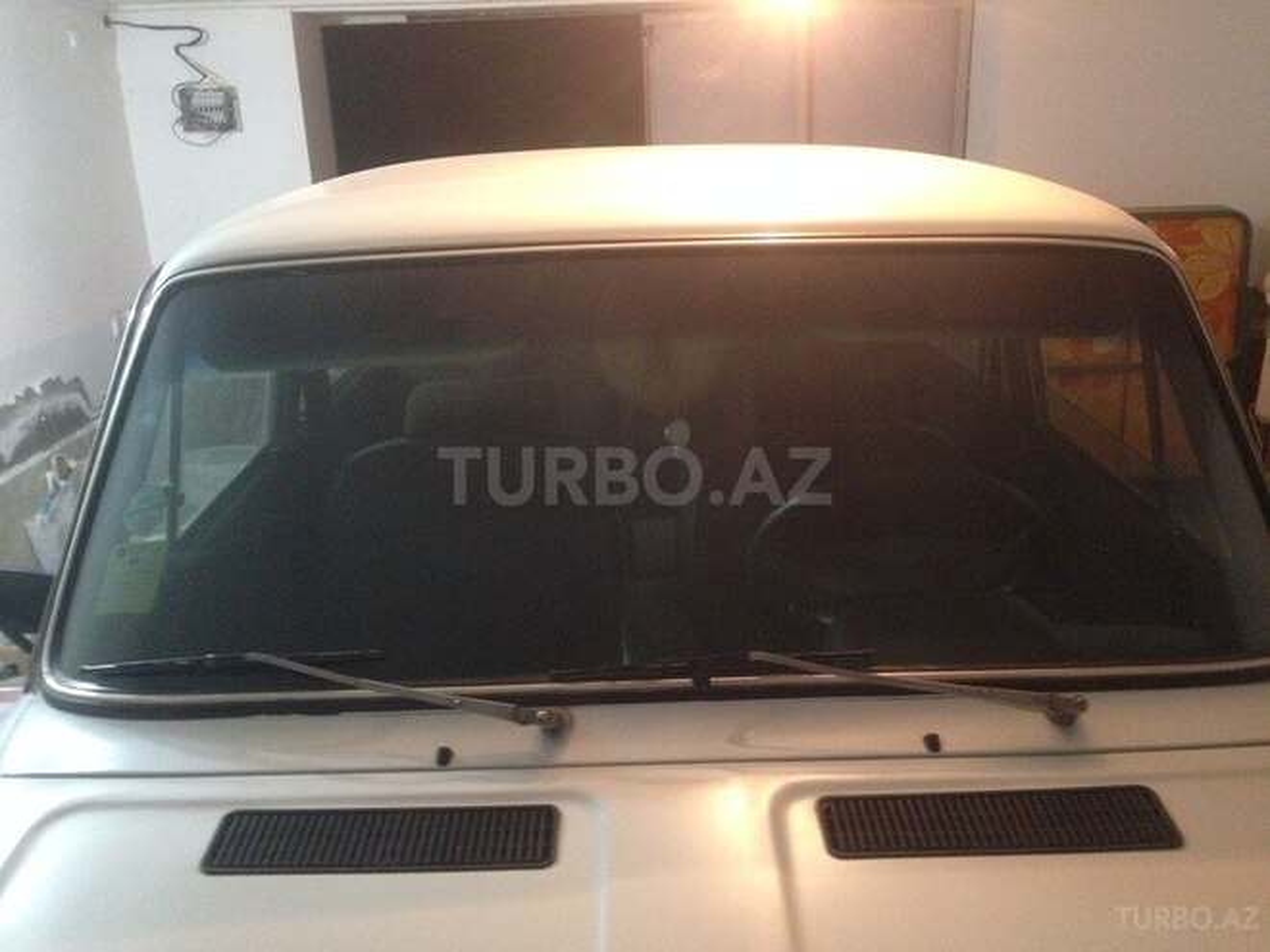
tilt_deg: -18.5
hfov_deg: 55.4
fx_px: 1211
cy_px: 476
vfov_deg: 42.9
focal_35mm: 33
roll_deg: +1.8
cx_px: 635
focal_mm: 4.12
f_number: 2.4
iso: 500
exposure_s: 1/15
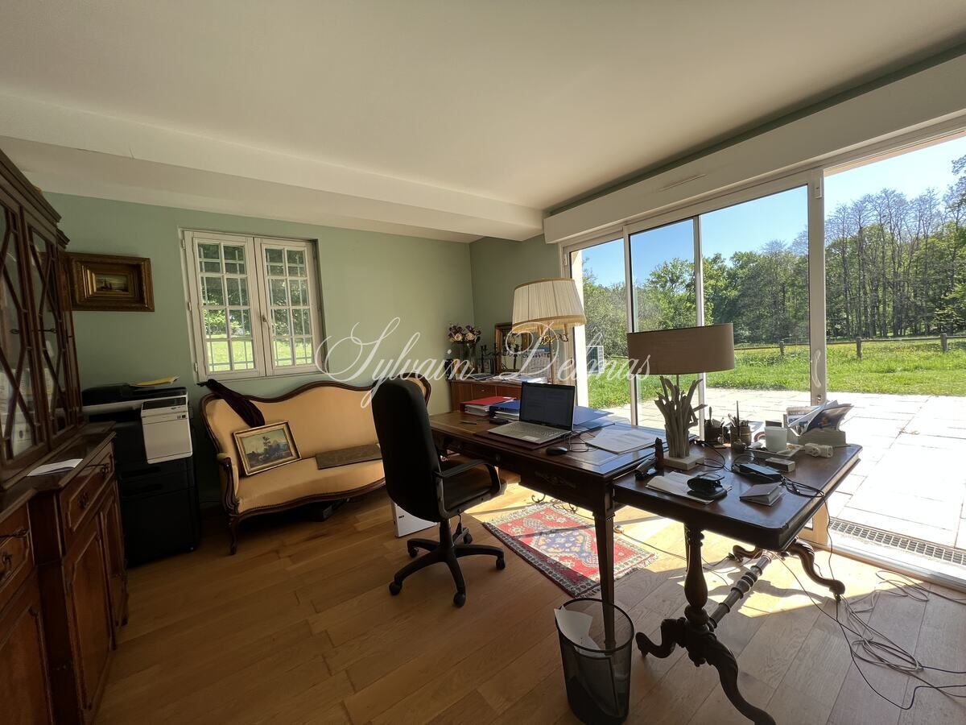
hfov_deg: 106.2
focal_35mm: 13
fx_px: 363
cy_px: 362
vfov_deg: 89.9
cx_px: 483
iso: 32
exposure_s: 1/235
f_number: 1.8
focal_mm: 1.57
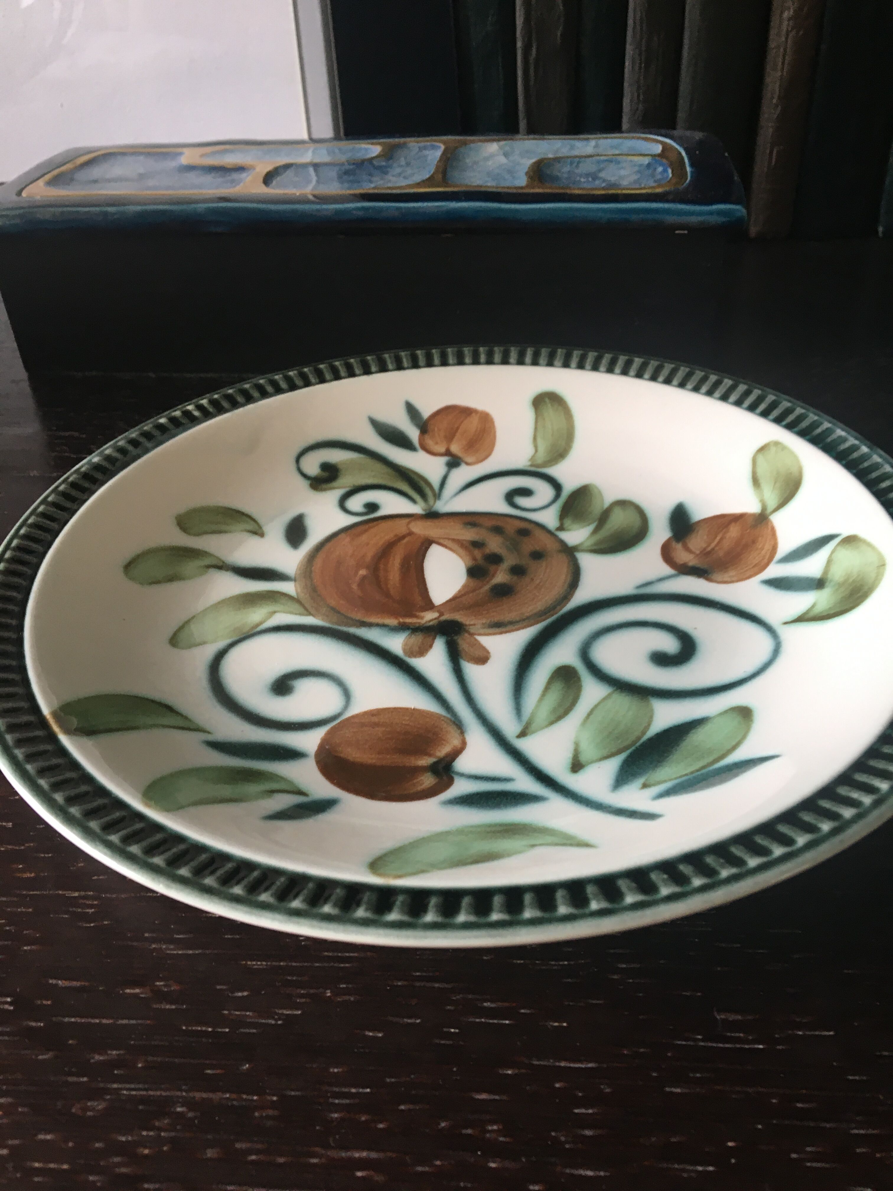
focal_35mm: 29
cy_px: 596
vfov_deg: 61.7
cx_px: 446
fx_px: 997
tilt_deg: -35.9
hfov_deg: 48.2
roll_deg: +2.1
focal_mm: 4.15
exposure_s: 1/33
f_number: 2.2
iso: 64
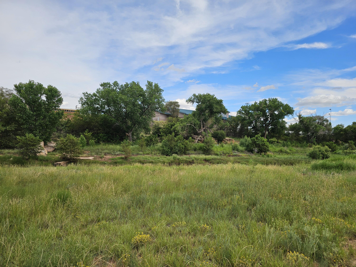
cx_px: 178
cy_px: 134
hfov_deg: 73.9
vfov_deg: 58.9
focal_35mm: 23
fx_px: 237
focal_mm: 6.3
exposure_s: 1/688
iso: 10
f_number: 1.7
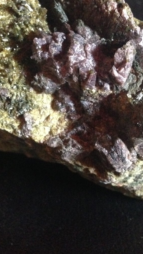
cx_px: 66
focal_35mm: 57
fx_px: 384
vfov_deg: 36.0
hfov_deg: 21.1
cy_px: 71
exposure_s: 1/15
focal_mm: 4.12
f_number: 2.4
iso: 800
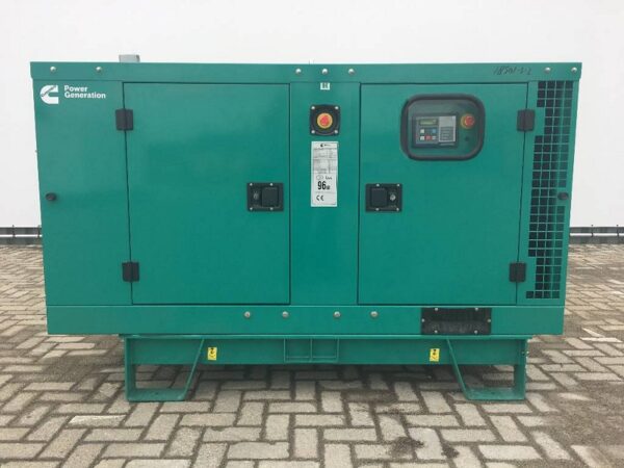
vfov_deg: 48.2
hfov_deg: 61.7
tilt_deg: -7.5
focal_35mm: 29
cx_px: 312
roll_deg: -0.3
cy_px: 234
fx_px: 523
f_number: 2.2
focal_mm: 4.15
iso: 25
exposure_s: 1/427
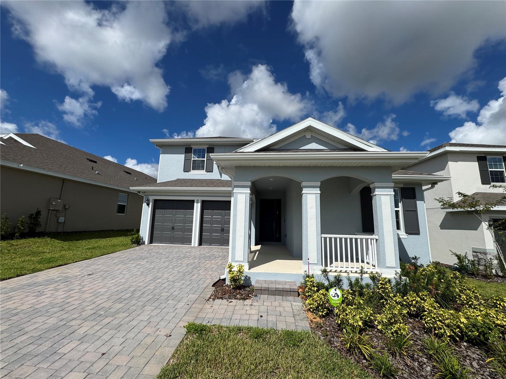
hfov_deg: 102.1
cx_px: 253
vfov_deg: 85.7
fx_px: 205
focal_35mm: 14
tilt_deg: +9.7
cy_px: 190
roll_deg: -2.0
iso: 40
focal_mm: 2.22
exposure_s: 1/3906
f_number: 2.2
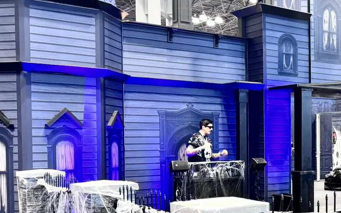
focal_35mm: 57
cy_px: 159
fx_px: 530
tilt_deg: -3.4
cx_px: 337
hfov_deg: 32.9
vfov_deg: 22.5
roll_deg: +0.4
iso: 400
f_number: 1.78
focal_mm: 6.76
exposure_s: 1/60
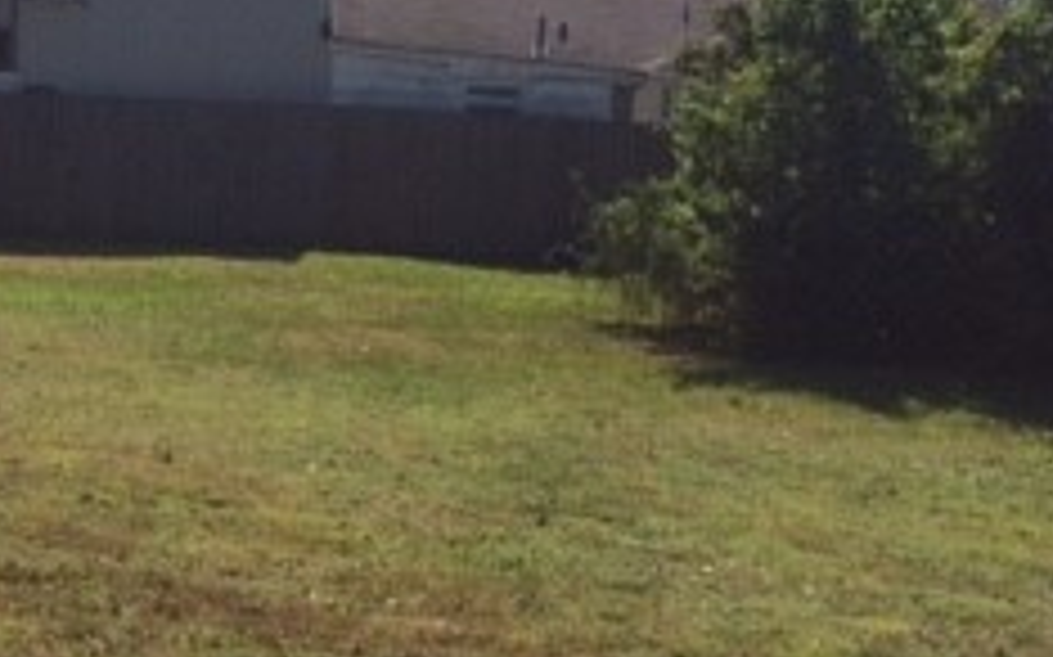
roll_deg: -2.6
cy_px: 382
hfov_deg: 23.9
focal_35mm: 84
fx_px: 2409
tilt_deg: -8.4
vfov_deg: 15.5
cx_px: 81
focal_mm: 4.15
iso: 32
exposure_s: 1/2933
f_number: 2.2
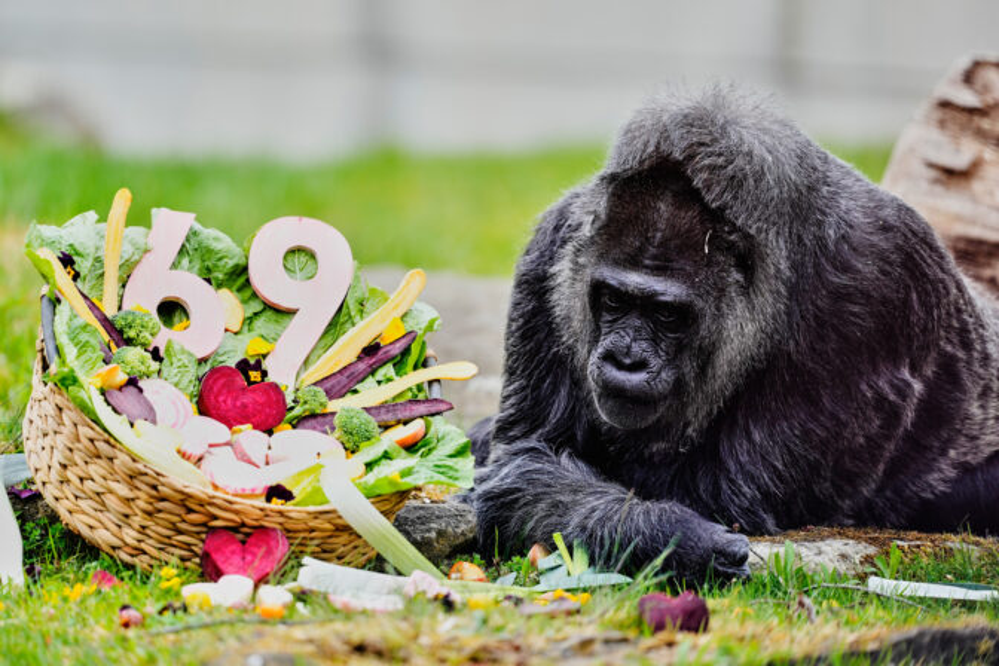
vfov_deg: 4.6
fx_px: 8324
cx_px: 500
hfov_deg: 6.9
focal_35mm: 300
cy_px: 333
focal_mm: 300
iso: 320
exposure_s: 1/250
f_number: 2.8
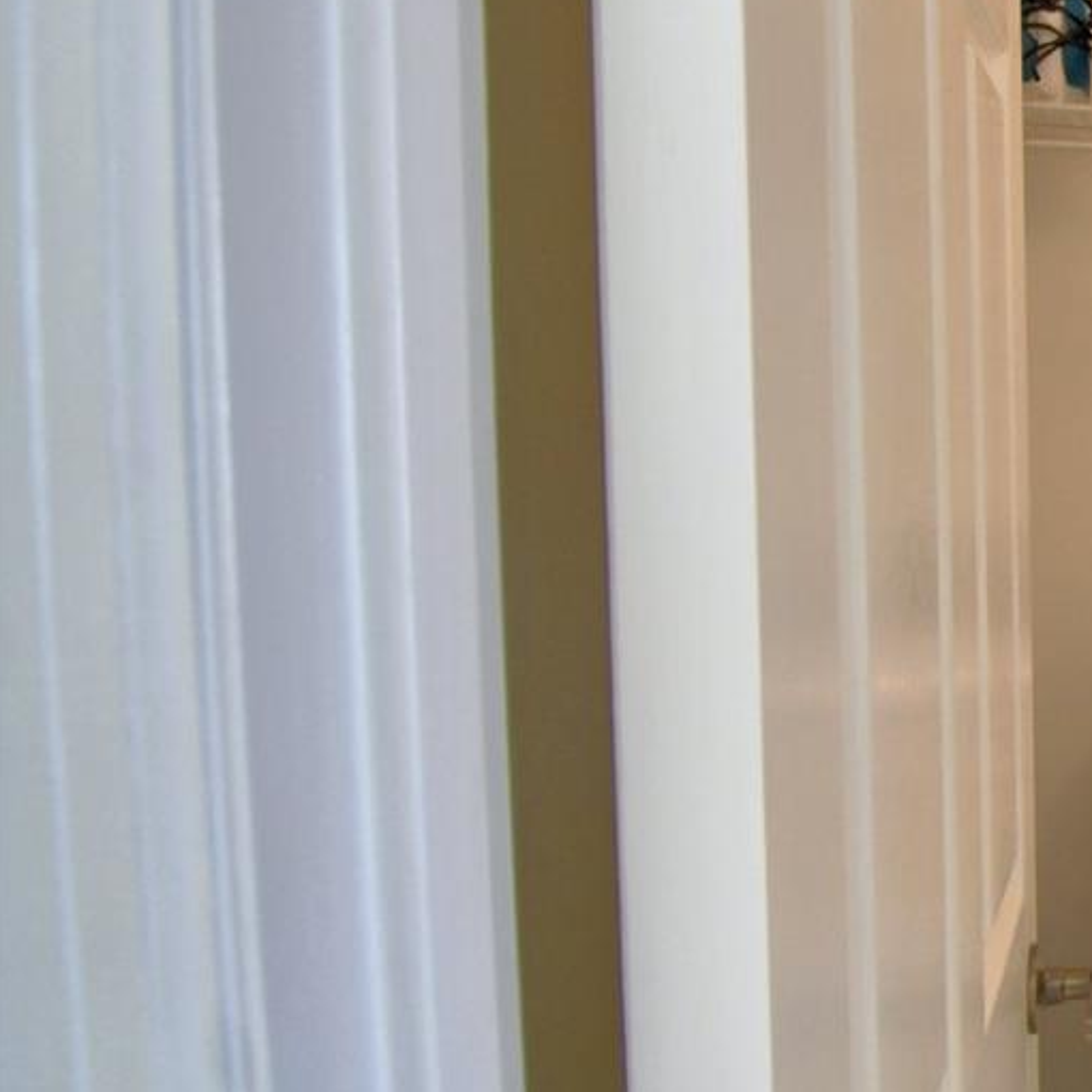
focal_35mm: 40
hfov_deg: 26.8
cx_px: 1707
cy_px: 462
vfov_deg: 41.7
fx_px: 1428
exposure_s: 1/40
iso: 400
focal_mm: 10
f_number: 4.5
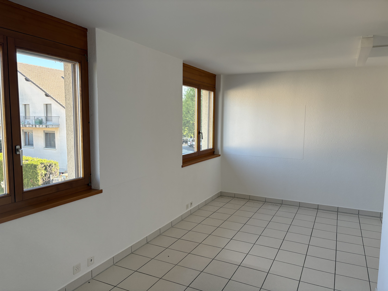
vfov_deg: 53.1
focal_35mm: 26
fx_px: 291
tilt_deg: -6.3
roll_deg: +0.1
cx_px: 194
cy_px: 146
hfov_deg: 67.3
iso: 64
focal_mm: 5.96
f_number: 1.6
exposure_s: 1/267
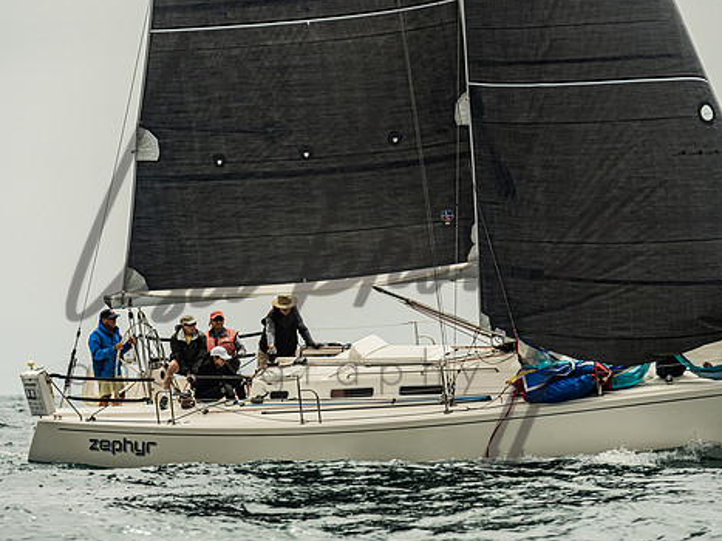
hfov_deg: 6.6
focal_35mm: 298
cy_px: 269
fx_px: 6214
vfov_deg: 5.0
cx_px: 310
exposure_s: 1/2000
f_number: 6.3
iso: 400
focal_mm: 200
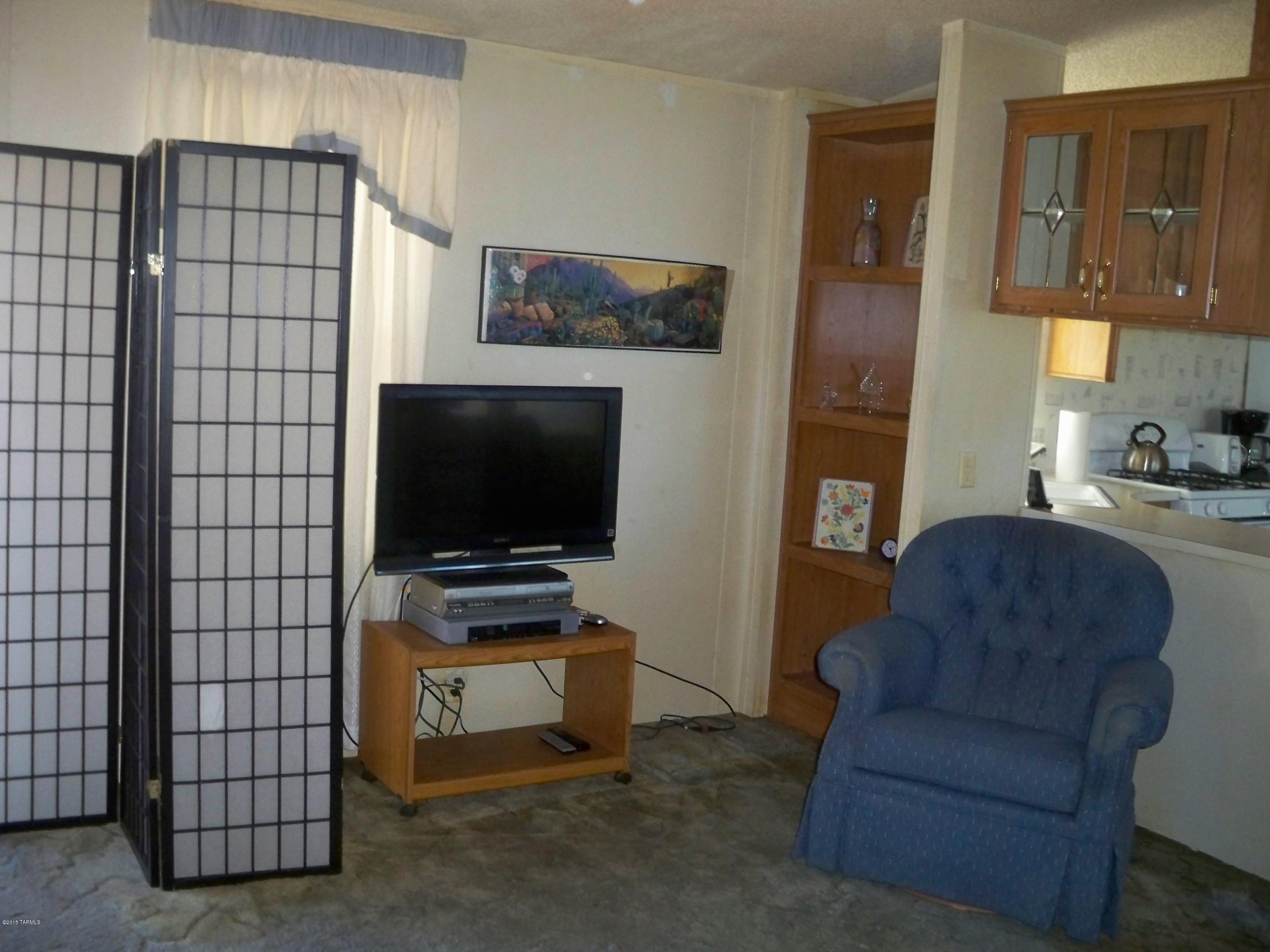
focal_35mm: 35
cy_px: 476
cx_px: 635
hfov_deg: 52.6
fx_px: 1284
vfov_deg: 40.7
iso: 320
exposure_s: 1/60
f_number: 3.1
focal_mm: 6.3
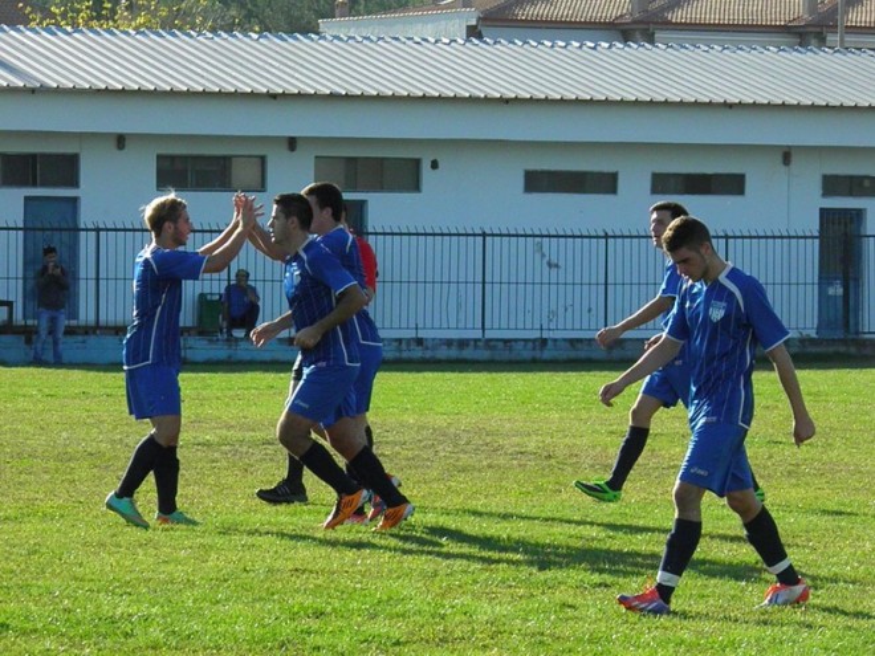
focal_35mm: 228
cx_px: 438
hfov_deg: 8.7
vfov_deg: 6.5
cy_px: 328
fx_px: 5763
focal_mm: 41.1
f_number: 5.9
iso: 500
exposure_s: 1/1250
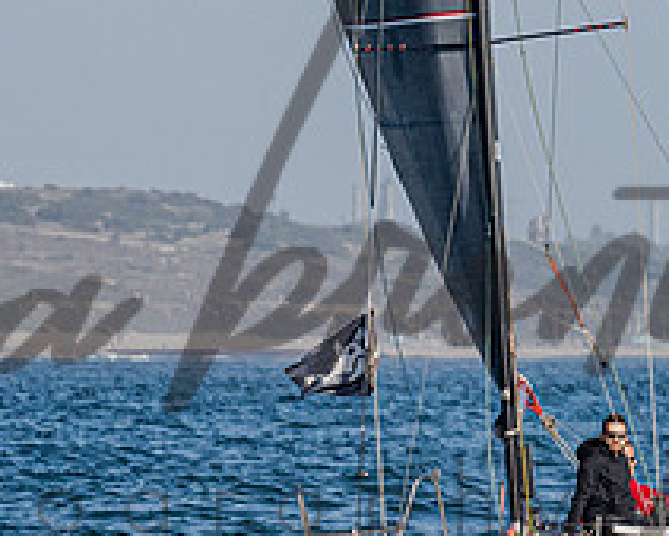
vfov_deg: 2.2
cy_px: 436
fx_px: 13708
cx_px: 524
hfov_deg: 2.8
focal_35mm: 692
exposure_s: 1/2000
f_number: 6.3
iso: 400
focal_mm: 200
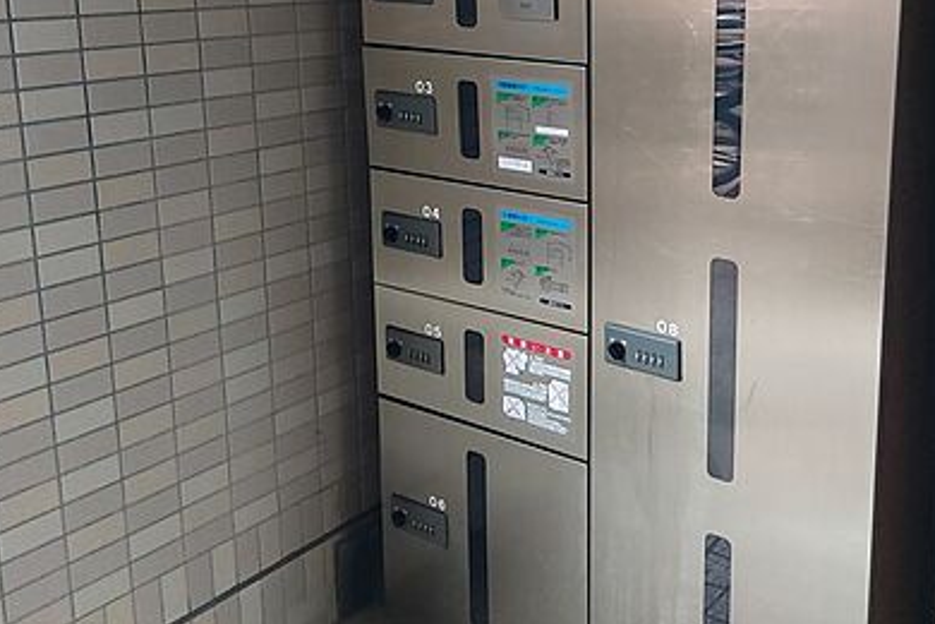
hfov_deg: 46.5
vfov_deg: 32.1
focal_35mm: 41
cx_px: 635
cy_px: 166
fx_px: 1065
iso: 320
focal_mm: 5.23
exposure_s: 1/100
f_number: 1.8
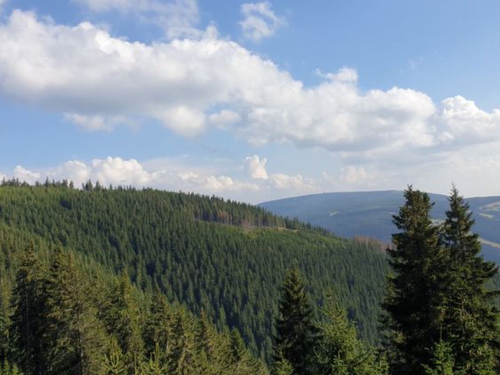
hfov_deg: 52.6
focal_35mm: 35
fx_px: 505
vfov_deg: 40.5
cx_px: 264
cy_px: 149
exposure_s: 1/1739
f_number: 2.4
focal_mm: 4.3
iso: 50
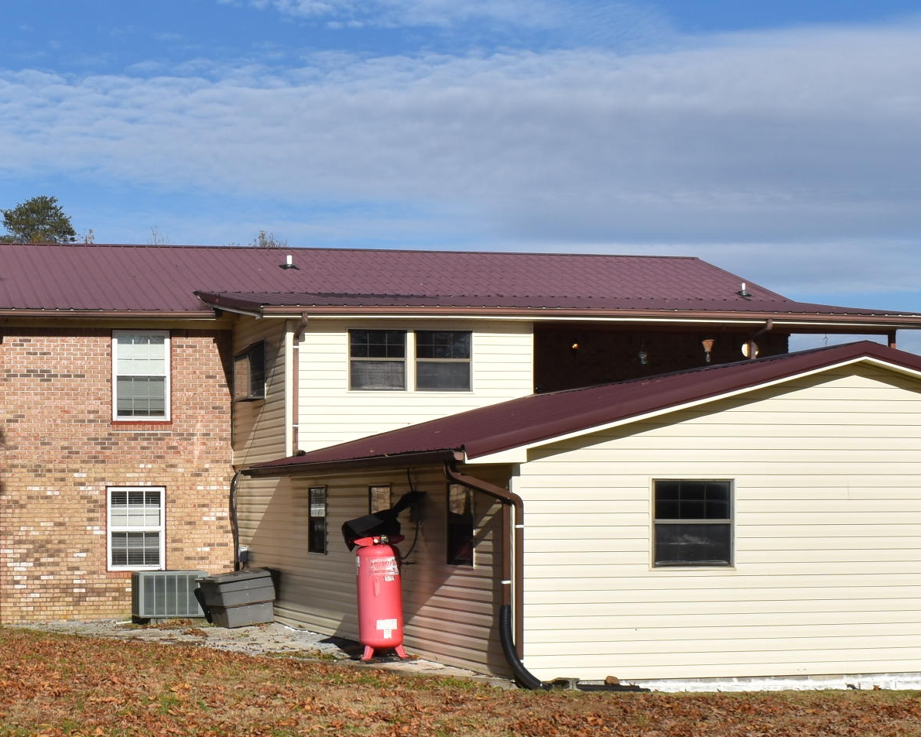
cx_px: 161
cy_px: 533
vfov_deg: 21.4
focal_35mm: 71
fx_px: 1935
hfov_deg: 26.2
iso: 100
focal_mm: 20
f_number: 16
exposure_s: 1/200
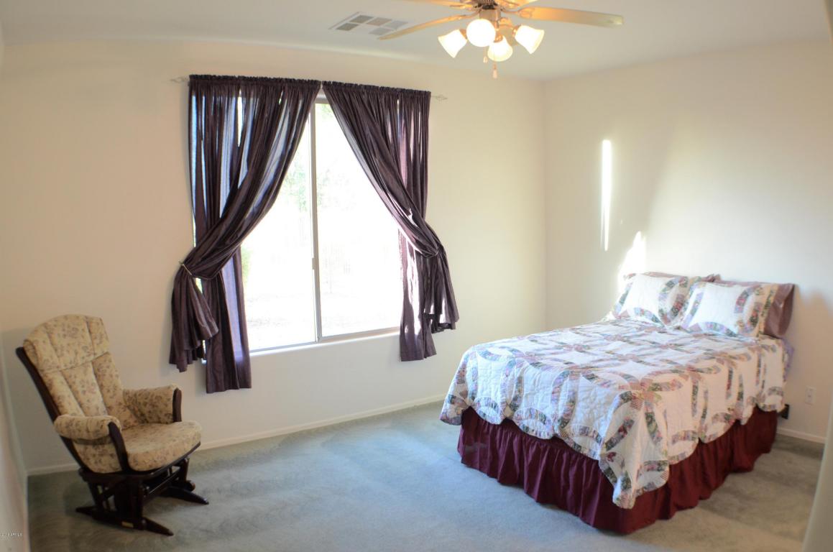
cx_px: 416
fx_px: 831
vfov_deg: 36.7
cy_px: 276
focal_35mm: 36
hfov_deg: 53.2
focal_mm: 24
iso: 1000
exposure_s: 1/30
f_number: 4
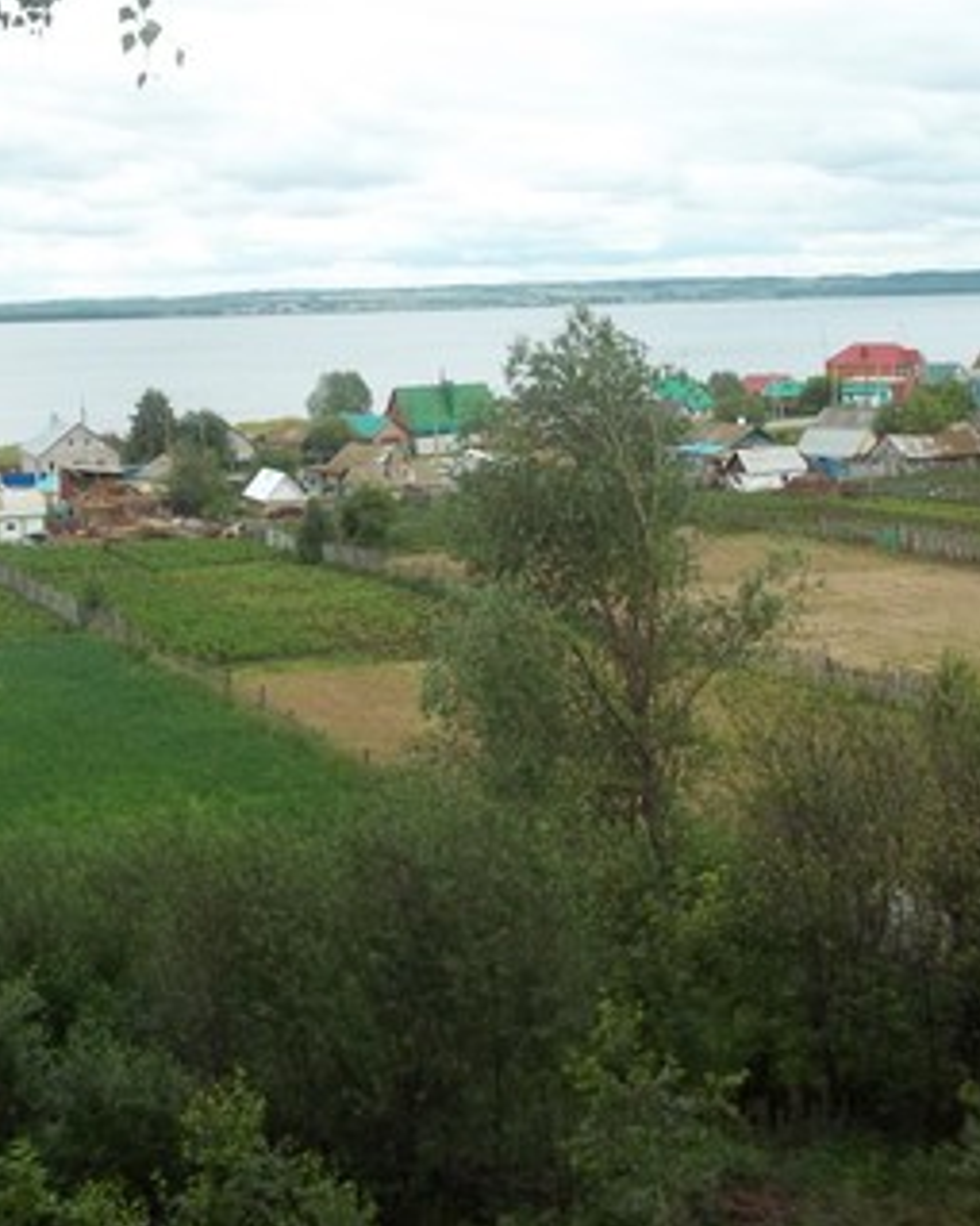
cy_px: 513
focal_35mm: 49
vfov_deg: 38.0
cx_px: 250
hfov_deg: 30.3
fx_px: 1777
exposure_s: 1/640
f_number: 2.9
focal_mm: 5.7
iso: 100
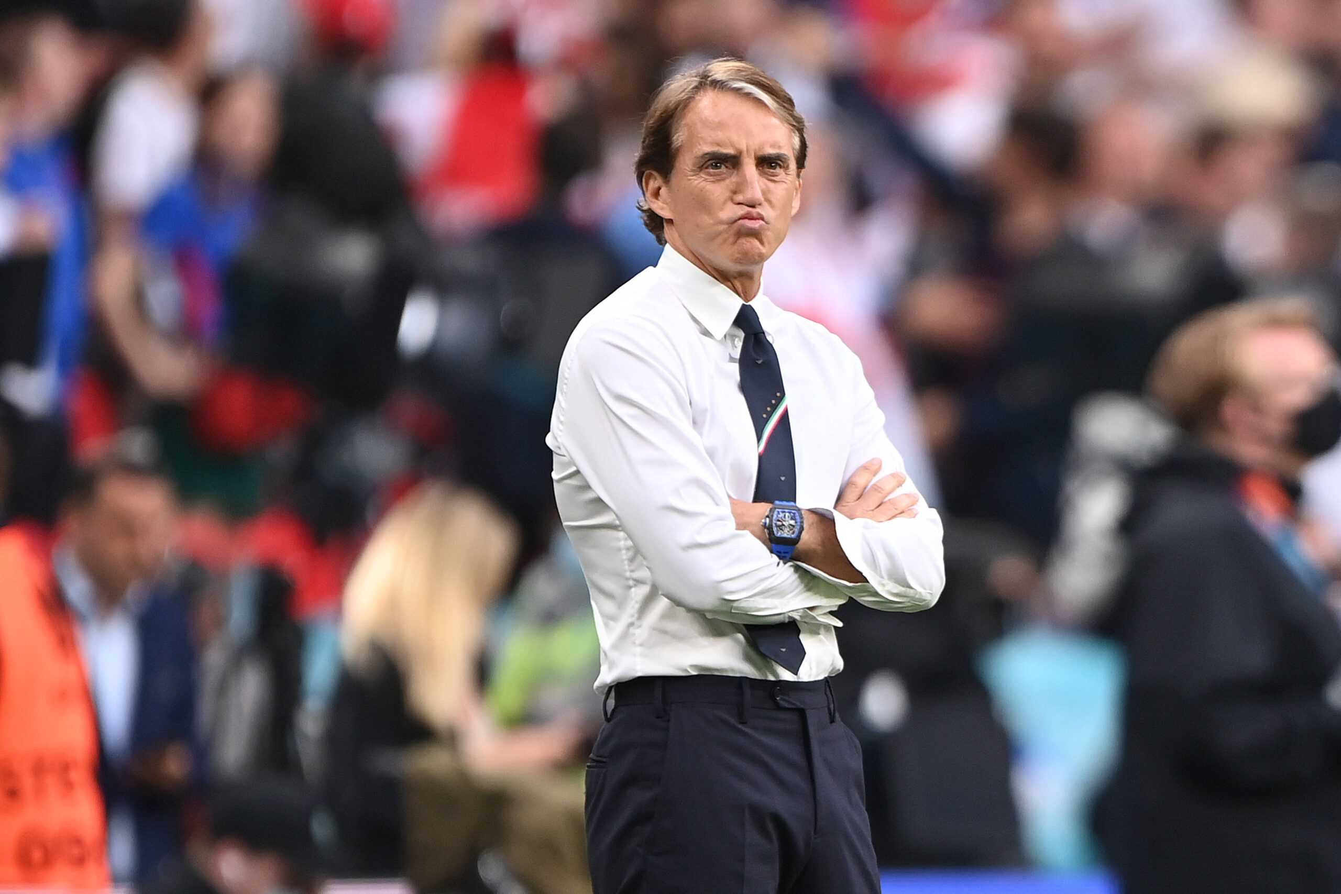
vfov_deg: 2.5
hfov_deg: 3.7
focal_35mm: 560
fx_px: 20860
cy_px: 447
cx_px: 670
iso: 1100
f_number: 4
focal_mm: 560
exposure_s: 1/320
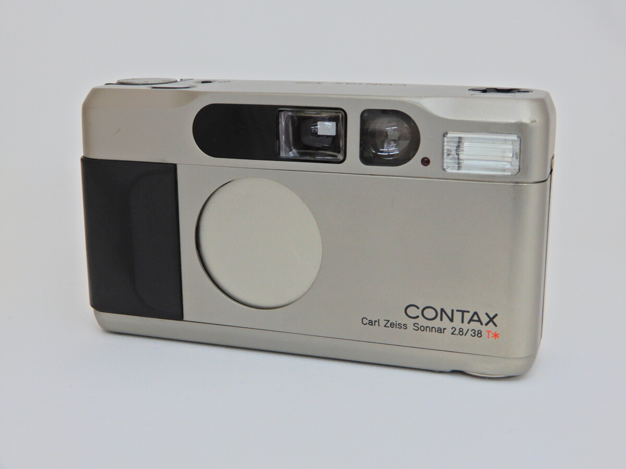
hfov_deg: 38.2
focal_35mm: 50
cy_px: 234
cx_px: 313
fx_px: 904
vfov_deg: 29.1
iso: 125
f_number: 4
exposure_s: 1/30
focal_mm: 8.9
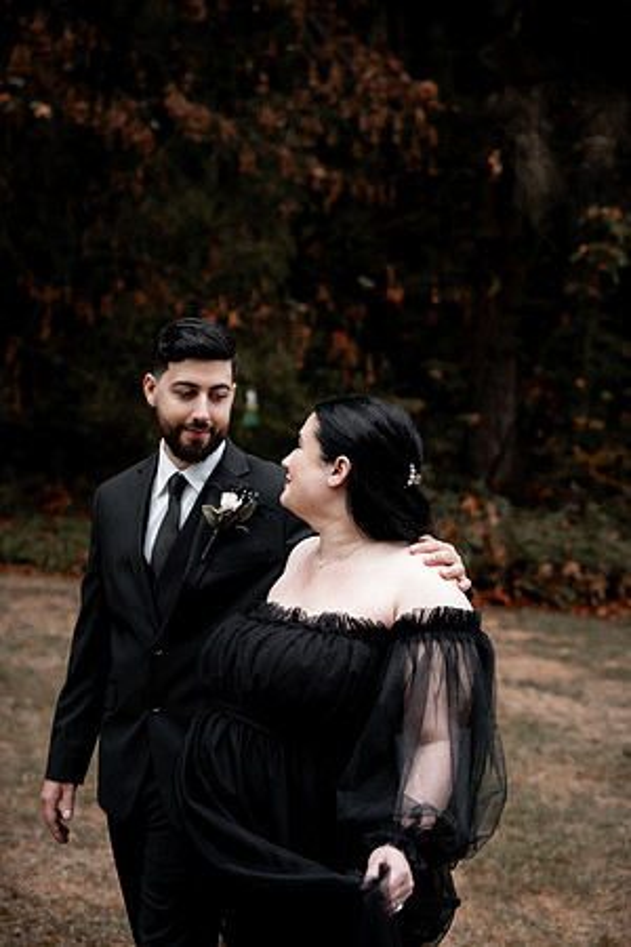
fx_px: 1262
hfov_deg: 28.1
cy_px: 474
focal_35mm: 48
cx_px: 316
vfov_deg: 41.1
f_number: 2.8
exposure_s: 1/1600
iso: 400
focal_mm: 48
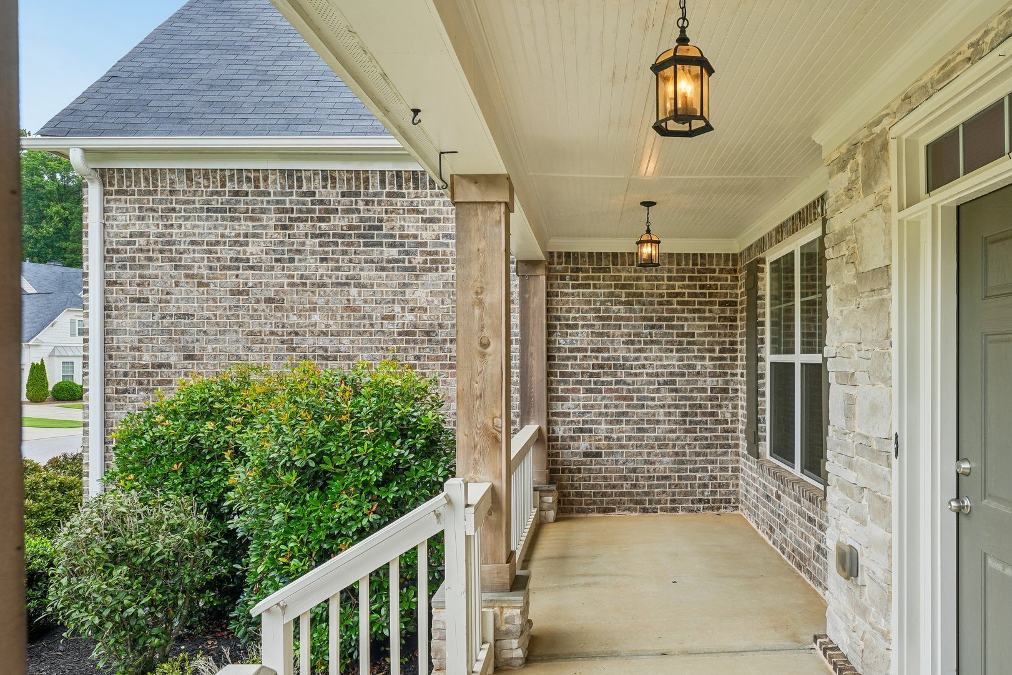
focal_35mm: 25
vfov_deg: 51.9
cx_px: 626
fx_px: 692
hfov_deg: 71.2
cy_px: 367
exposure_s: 1/60
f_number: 8
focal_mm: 19.5
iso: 100
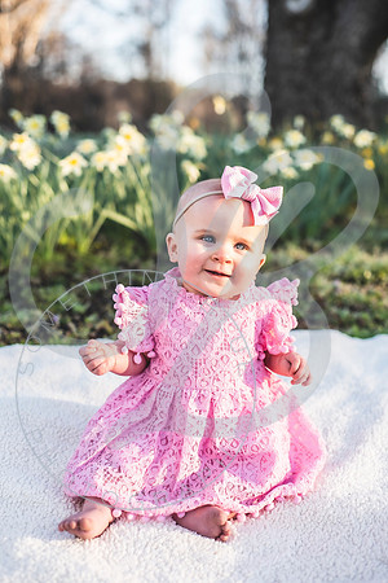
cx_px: 194
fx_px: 808
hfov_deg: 27.0
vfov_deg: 39.6
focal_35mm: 50
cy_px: 292
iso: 100
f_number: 2.8
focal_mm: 50
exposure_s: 1/200
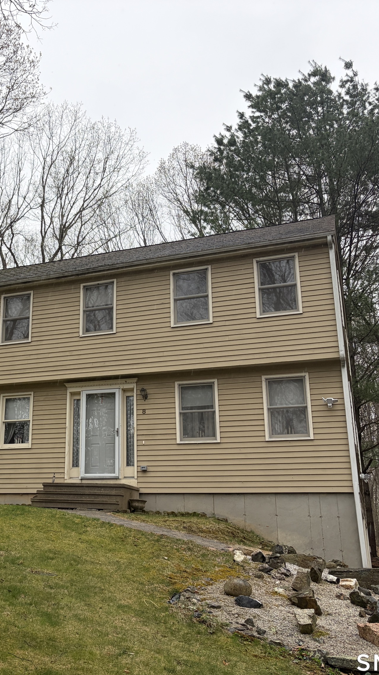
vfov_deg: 52.8
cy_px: 338
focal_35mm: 38
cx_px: 39
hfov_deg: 29.9
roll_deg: -2.0
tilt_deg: +18.6
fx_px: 679
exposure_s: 1/311
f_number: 1.6
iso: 50
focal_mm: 5.96
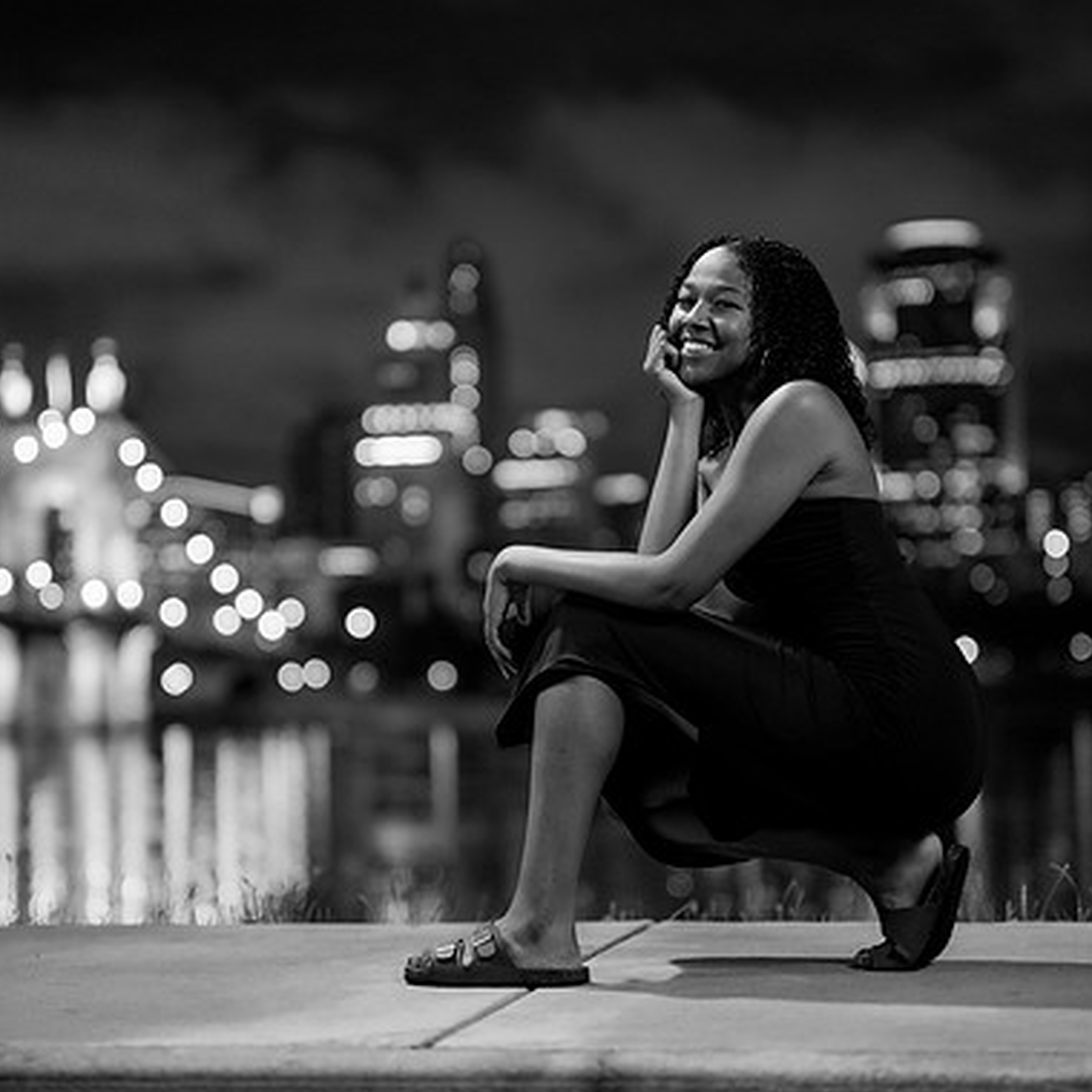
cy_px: 632
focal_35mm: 75
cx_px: 496
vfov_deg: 23.0
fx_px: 2677
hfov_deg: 23.1
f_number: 1.2
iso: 320
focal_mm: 50
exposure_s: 1/50
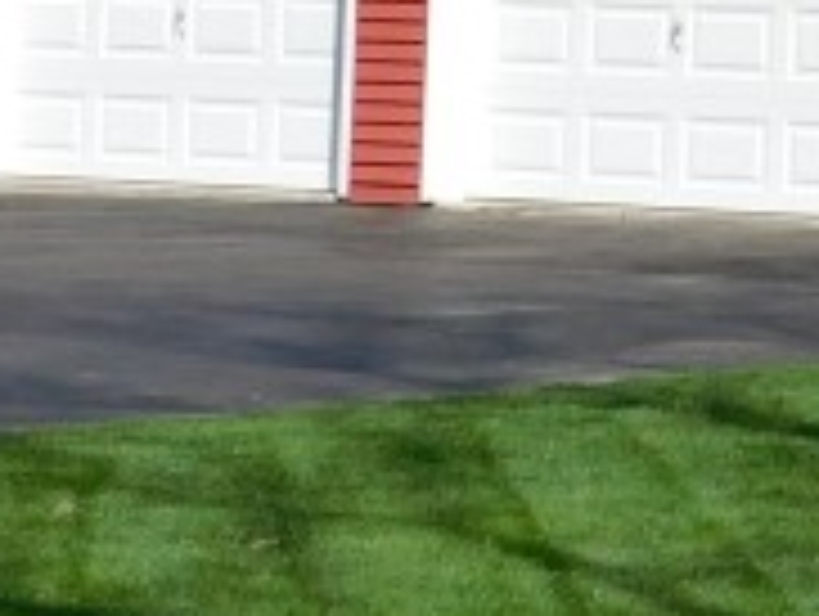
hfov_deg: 9.0
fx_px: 4786
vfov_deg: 7.2
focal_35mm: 202
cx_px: 1832
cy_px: -409
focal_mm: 6.3
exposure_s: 1/1250
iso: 125
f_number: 3.5
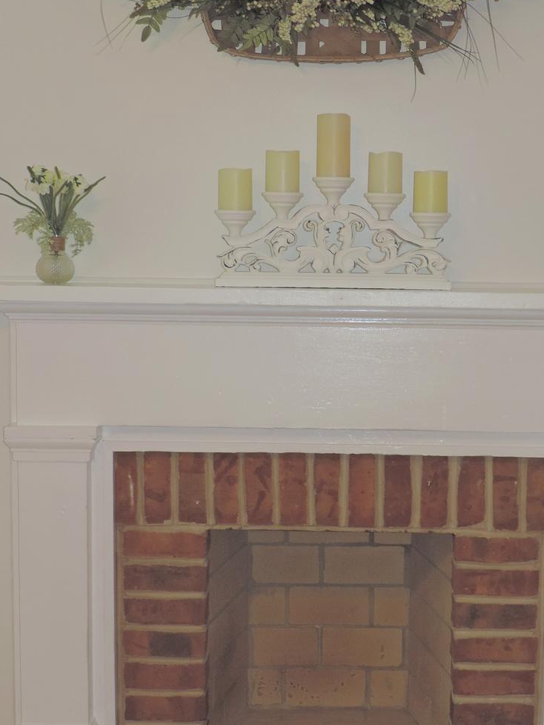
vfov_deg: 28.6
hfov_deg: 21.6
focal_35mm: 68
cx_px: 332
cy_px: 364
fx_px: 1425
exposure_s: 1/30
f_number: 3.4
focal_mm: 7.6
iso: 200
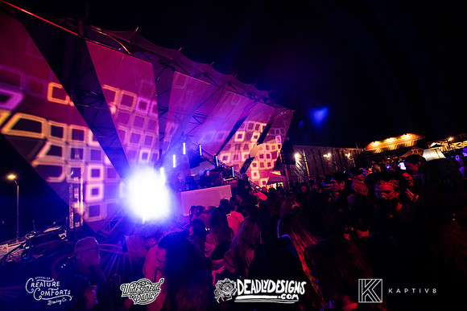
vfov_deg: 81.2
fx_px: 182
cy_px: 156
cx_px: 234
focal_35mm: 14
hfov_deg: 104.2
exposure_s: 1/60
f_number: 3.5
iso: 2000
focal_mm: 14
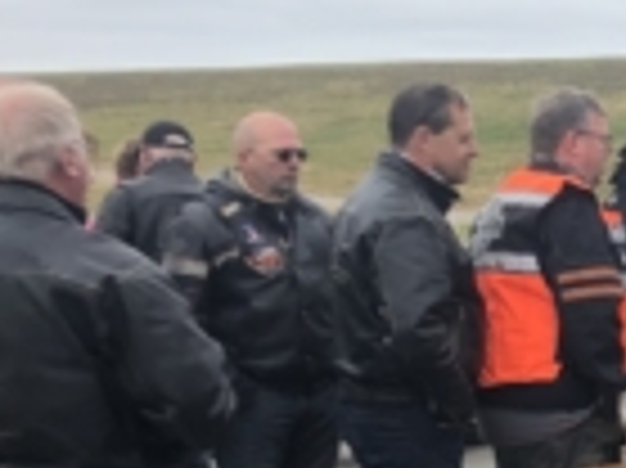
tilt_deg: -5.3
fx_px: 1825
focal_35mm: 101
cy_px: 371
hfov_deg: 17.2
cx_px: 986
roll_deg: +1.3
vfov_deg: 14.5
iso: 20
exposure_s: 1/706
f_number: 1.8
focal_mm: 4
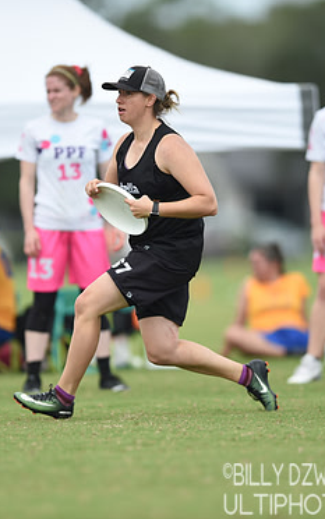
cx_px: 134
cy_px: 262
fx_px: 8985
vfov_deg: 3.3
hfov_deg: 2.1
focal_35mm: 635
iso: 125
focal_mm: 400
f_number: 2.8
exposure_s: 1/1000
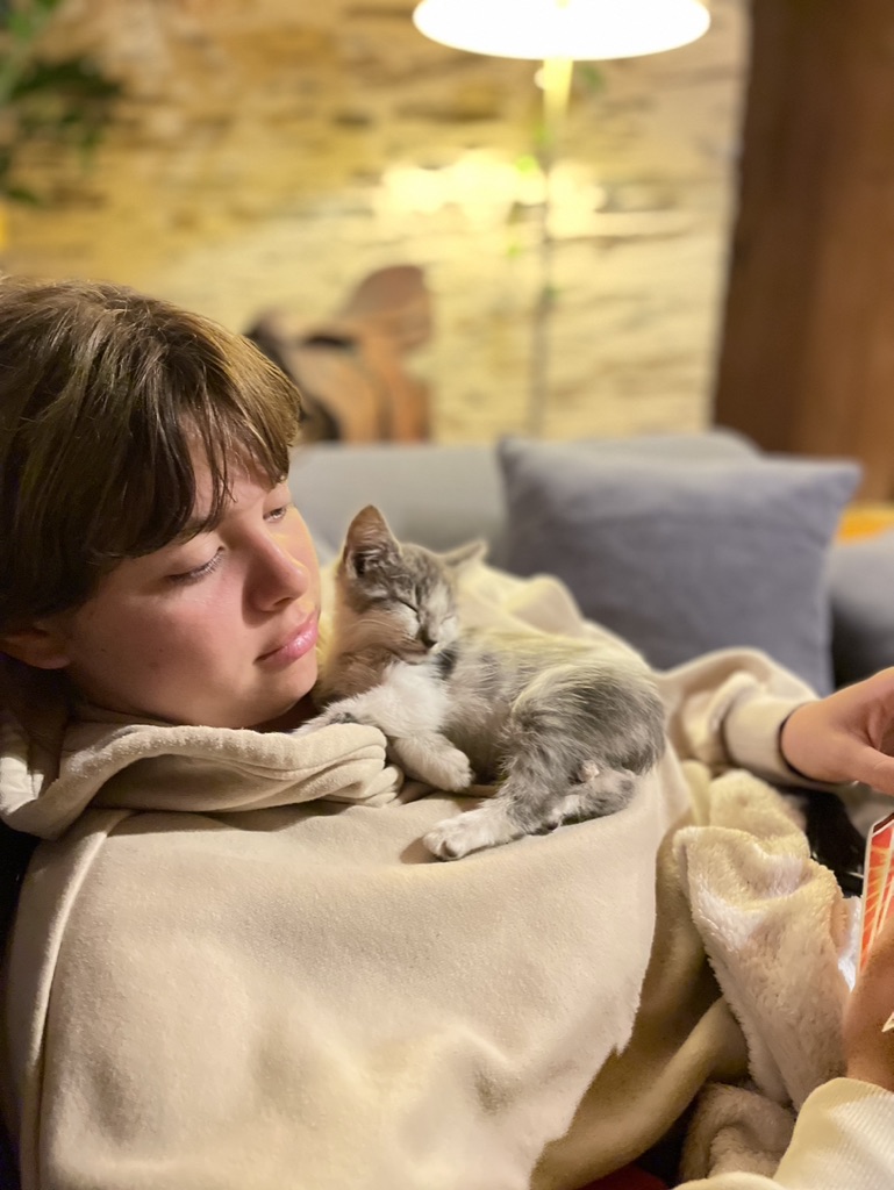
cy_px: 595
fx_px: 895
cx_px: 447
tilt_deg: -20.8
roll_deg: +0.8
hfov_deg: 53.1
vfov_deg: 67.3
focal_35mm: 26
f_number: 1.6
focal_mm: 4.2
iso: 1000
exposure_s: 1/27
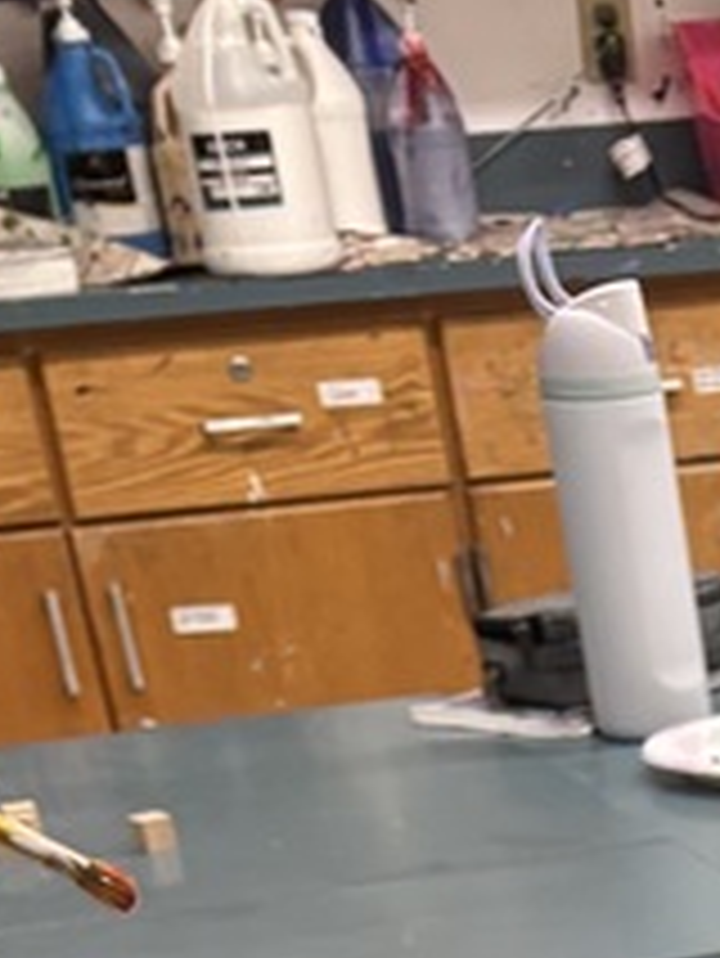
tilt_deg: -33.4
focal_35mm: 125
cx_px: 1444
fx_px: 3463
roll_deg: +2.4
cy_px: 2253
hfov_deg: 10.8
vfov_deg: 12.5
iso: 160
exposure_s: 1/60
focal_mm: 5.96
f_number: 1.6
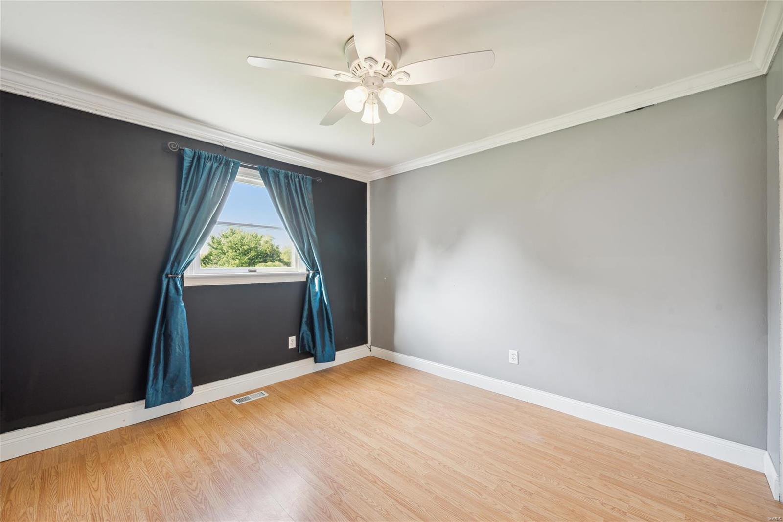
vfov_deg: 81.2
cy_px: 261
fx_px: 304
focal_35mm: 14
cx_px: 392
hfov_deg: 104.3
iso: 250
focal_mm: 14
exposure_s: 1/10
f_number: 9
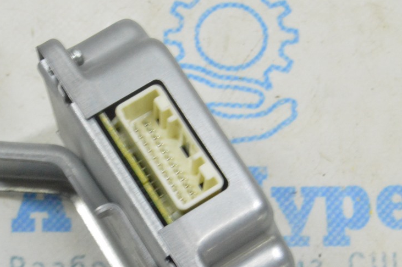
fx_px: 1171
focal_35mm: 105
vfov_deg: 13.0
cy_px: 165
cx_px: 169
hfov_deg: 19.5
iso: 6400
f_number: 20
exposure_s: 1/20
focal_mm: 50
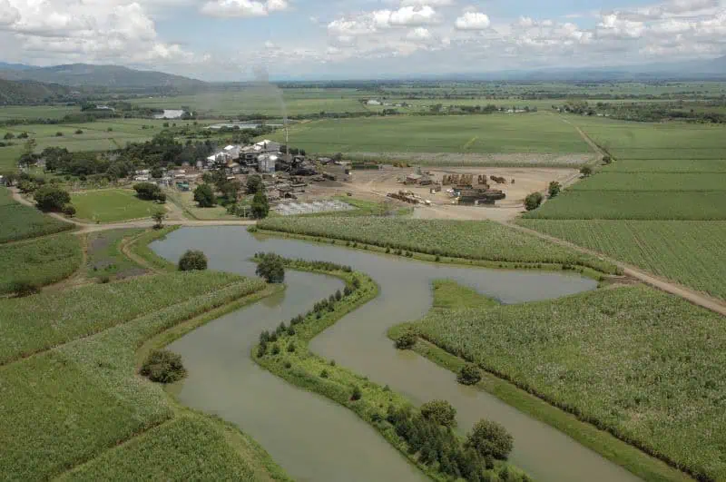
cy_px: 241
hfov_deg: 53.2
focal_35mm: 36
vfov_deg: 36.8
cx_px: 363
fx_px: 725
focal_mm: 24
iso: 320
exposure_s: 1/500
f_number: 11
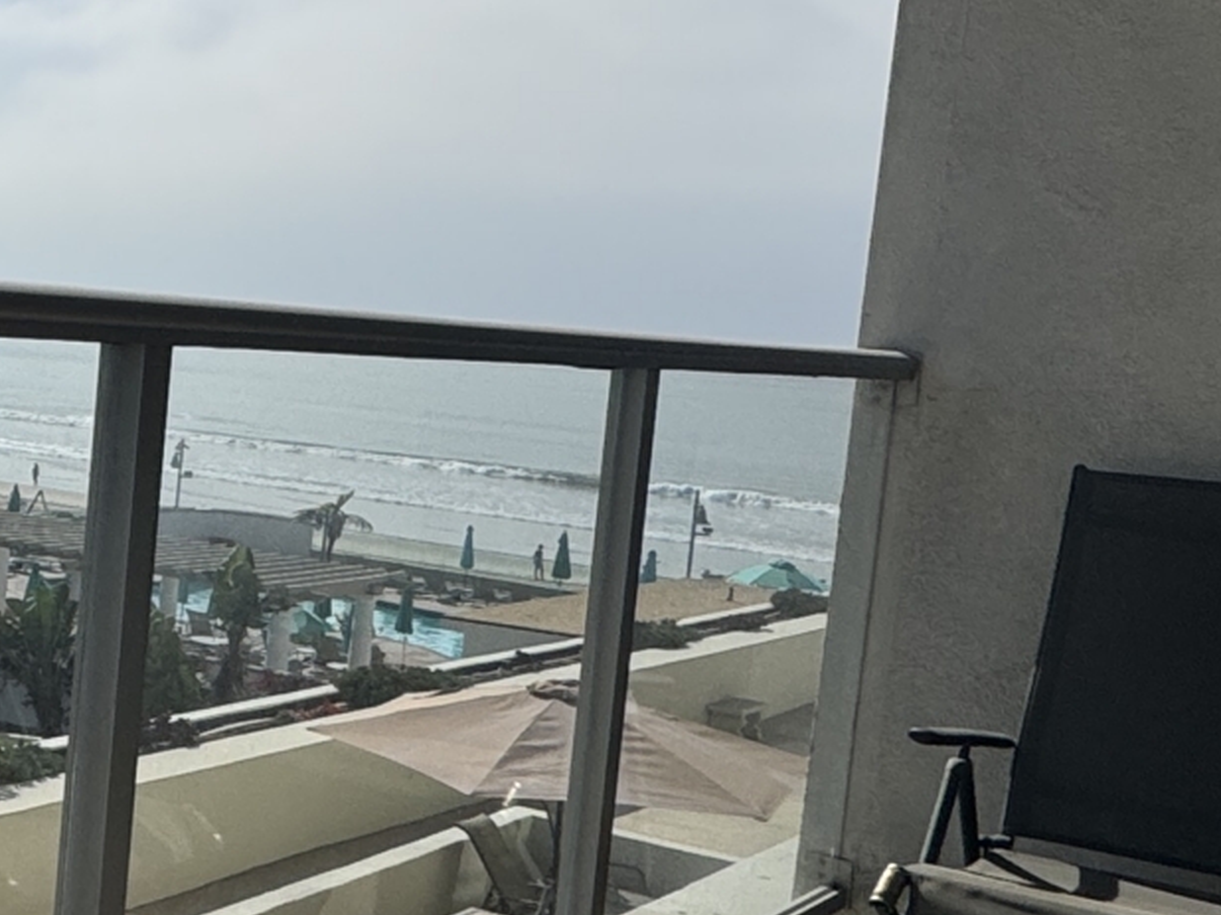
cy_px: 423
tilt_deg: -4.2
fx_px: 2045
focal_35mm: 58
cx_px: -504
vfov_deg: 25.2
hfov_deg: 26.3
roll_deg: -4.0
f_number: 2.2
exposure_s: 1/4630
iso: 40
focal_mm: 2.22
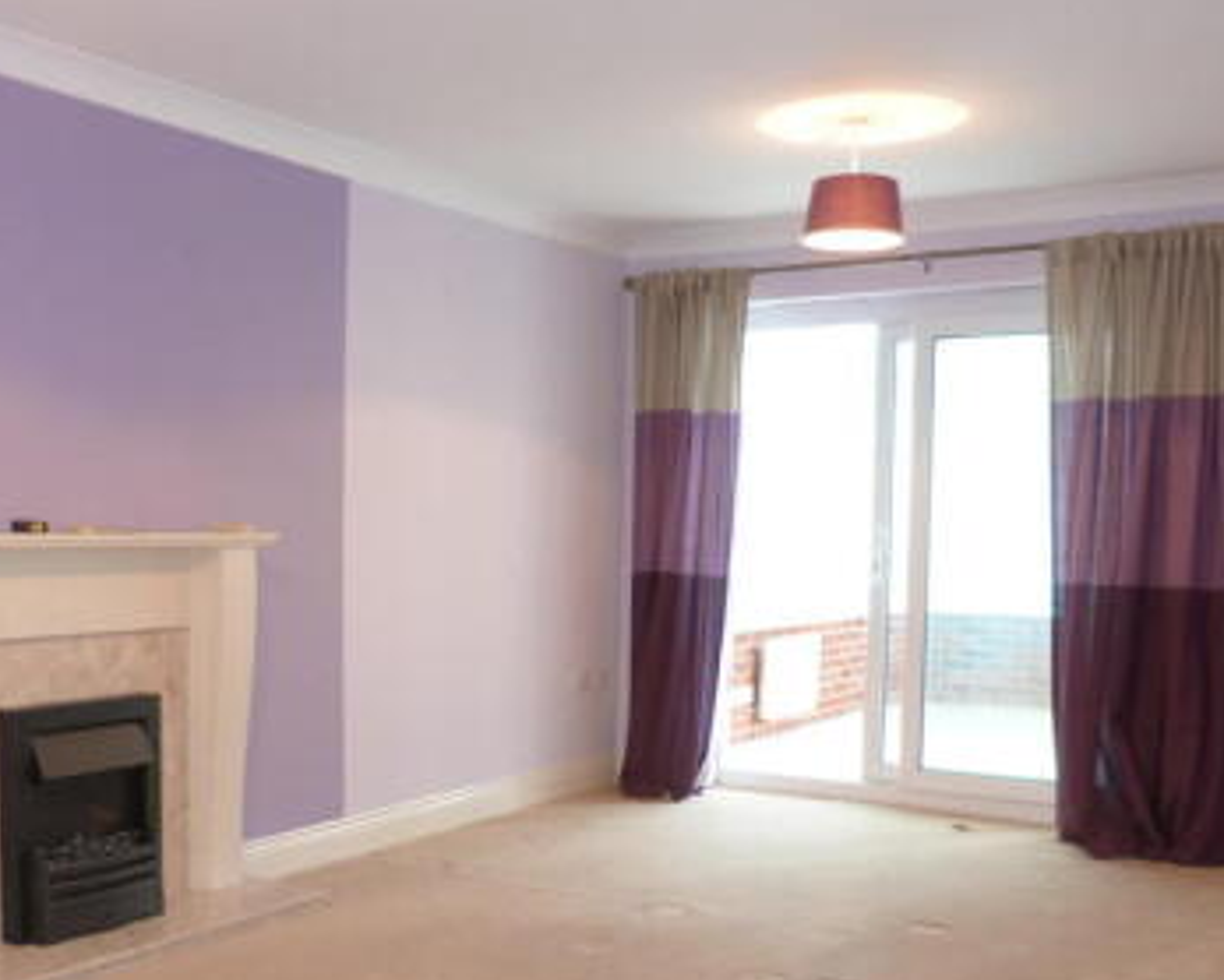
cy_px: 643
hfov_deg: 44.2
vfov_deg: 36.2
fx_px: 1486
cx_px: 429
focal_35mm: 41
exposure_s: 1/4
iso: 100
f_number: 2.8
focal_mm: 4.5
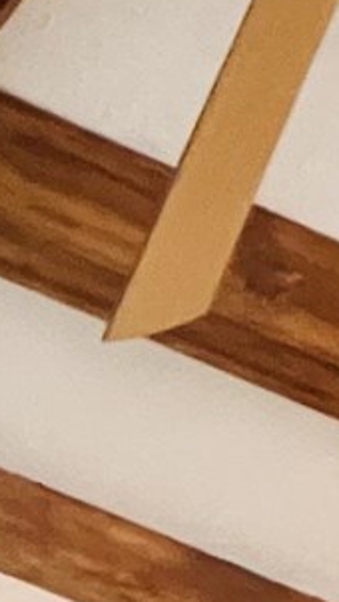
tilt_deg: +0.7
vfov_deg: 14.4
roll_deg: +0.1
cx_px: -728
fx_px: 1725
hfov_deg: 8.9
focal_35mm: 108
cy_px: 1375
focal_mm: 1.57
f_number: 1.8
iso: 640
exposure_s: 1/60
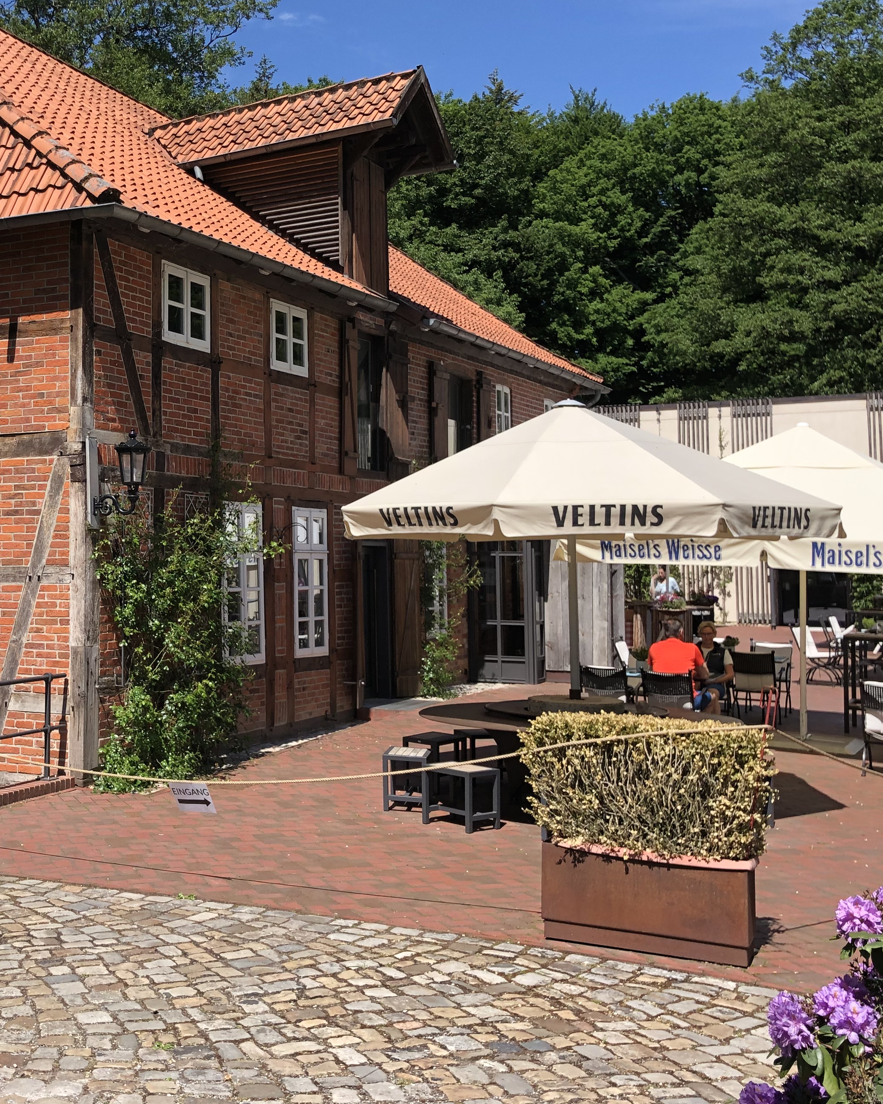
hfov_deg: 33.2
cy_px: 472
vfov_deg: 42.8
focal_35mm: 43
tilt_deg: +4.0
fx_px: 1405
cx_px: 99
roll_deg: +0.8
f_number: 1.8
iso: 20
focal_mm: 4
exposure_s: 1/1333
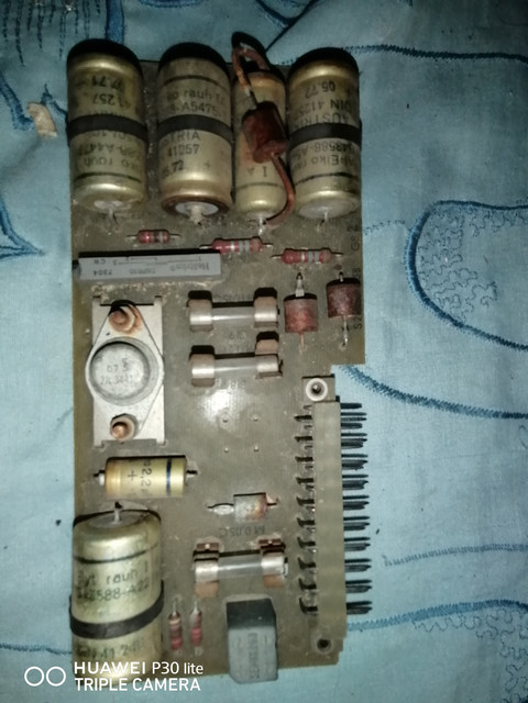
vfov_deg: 76.4
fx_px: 447
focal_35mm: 22
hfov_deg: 61.1
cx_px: 264
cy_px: 352
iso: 50
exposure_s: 1/126
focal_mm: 2.7
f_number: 2.4
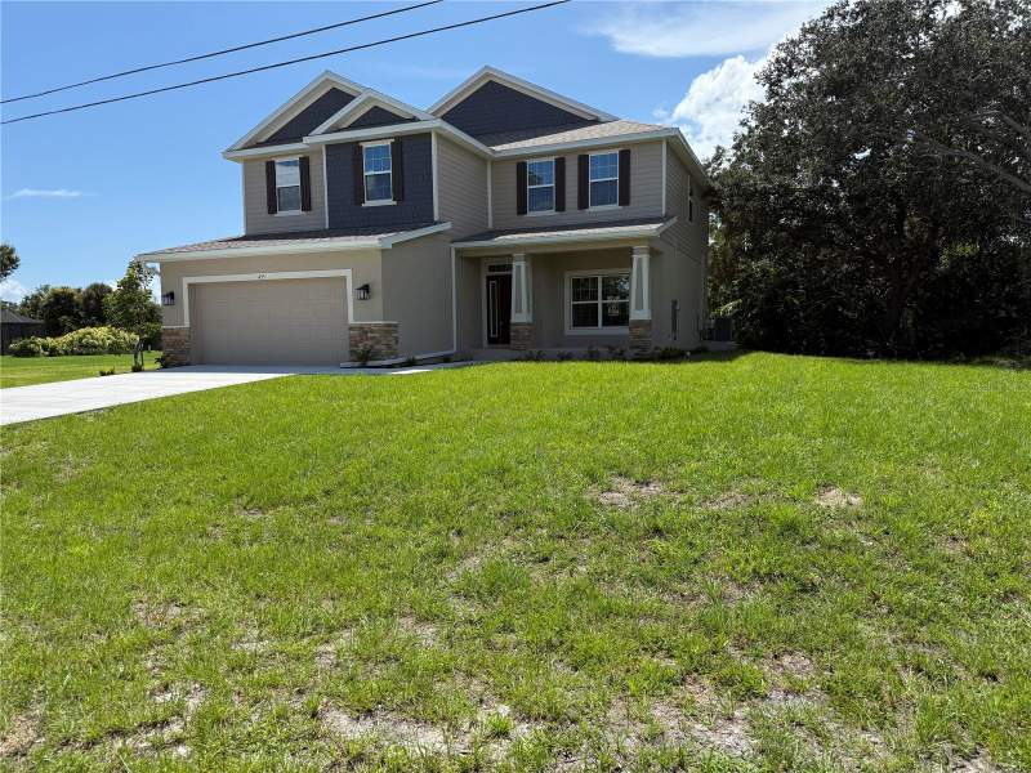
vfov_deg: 56.8
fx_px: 715
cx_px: 516
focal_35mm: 24
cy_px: 386
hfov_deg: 71.6
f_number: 1.78
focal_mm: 6.76
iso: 100
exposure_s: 1/4975
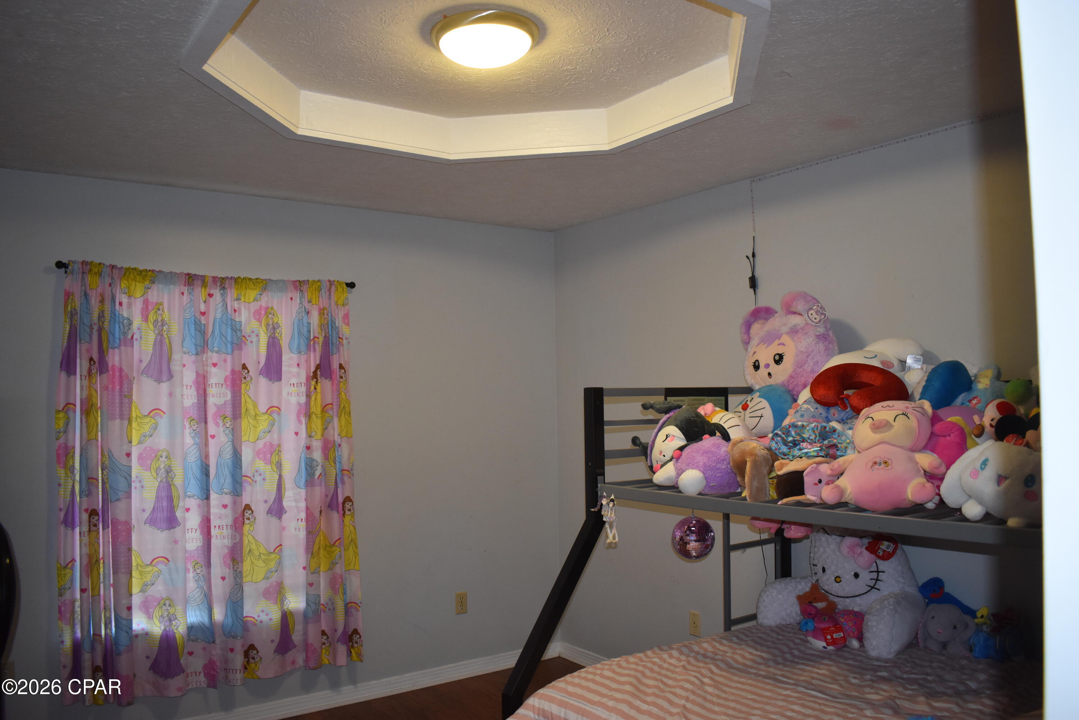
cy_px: 360
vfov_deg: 47.9
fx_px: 809
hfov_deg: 67.4
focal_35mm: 27
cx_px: 540
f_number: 3.5
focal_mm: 18
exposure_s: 1/200
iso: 800
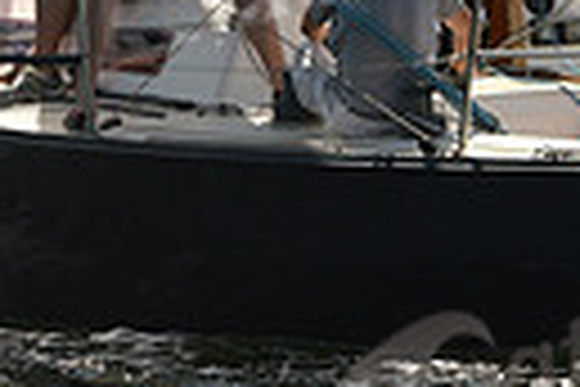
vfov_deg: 4.3
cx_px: -139
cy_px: -223
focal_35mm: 314
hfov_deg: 6.5
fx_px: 5058
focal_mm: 70
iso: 320
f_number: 10
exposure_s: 1/1000
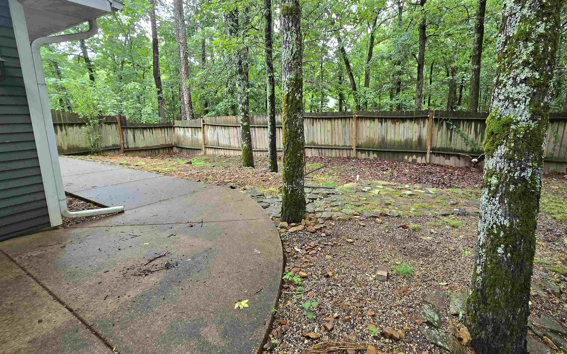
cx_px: 316
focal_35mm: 16
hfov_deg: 97.4
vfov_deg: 71.1
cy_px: 162
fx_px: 247
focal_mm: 2.2
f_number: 2.2
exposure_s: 1/60
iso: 125
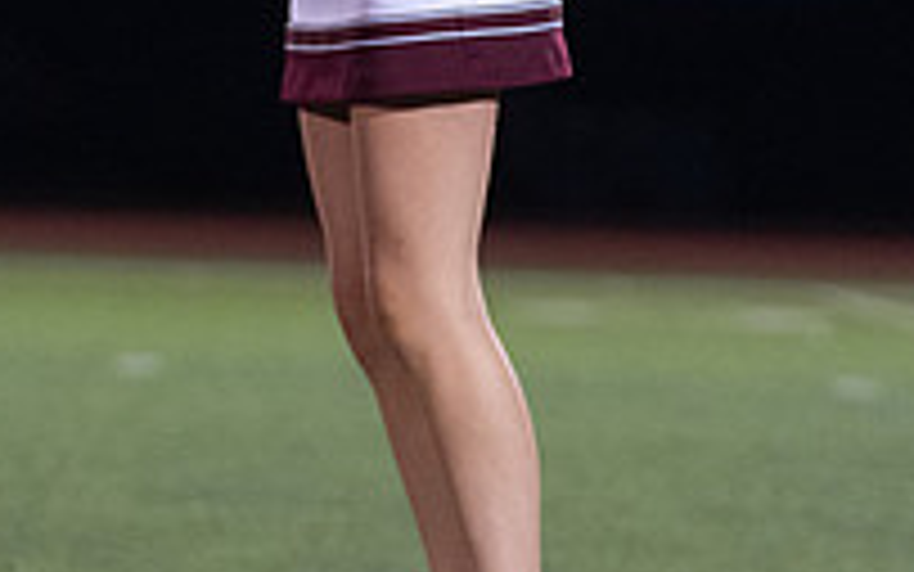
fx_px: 9518
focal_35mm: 382
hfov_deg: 5.5
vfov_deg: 3.4
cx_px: 611
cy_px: 34
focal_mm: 105
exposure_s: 1/1000
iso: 5000
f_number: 2.8
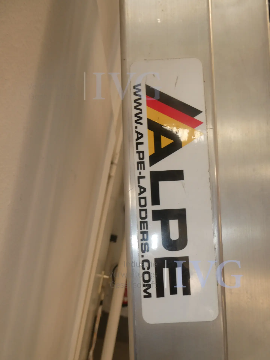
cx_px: 135
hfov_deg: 56.8
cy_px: 180
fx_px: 250
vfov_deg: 71.6
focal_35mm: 24
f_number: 3.3
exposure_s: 1/60
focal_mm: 4.3
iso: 160
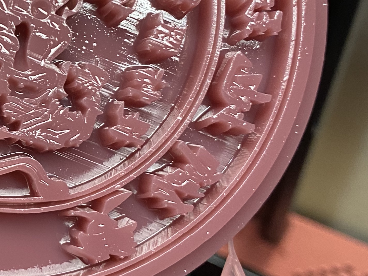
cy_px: 100
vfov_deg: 19.8
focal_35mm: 74
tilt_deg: -37.1
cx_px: -20
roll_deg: -2.5
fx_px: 786
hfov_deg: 24.8
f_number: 1.8
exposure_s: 1/60
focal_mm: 4.25
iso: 160
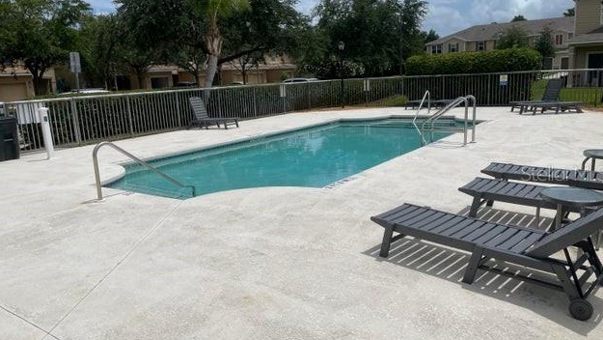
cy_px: 173
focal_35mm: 29
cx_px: 303
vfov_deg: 40.2
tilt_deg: -12.0
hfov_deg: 66.0
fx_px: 464
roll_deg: +2.7
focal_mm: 4.2
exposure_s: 1/13333
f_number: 1.6
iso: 32
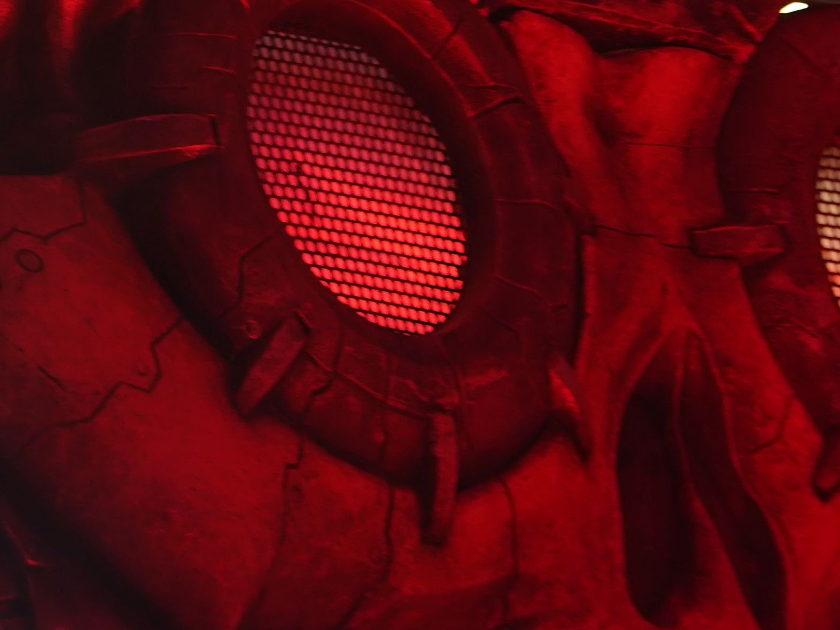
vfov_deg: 4.7
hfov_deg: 6.3
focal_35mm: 312
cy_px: -433
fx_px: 7571
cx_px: 223
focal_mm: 85
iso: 800
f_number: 4
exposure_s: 1/125
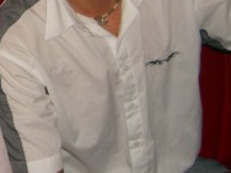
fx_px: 807
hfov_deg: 15.6
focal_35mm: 121
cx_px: -58
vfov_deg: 12.2
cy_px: 29
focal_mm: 7.9
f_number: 2.8
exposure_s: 1/60
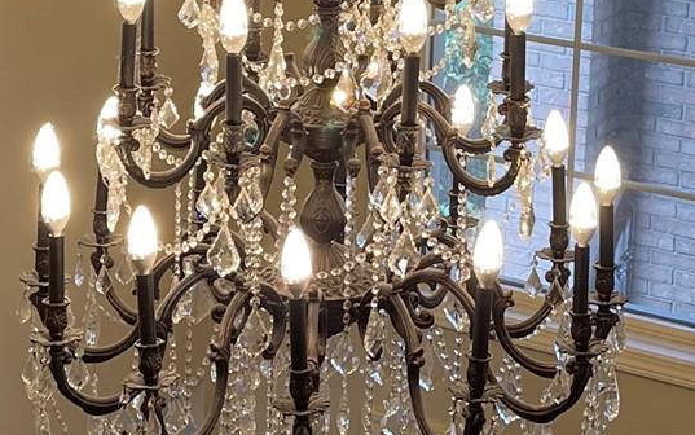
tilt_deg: -10.8
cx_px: 351
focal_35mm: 101
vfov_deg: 12.7
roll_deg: -1.5
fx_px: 1914
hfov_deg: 20.6
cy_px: -36
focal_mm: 5.1
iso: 80
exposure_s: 1/120
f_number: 1.6
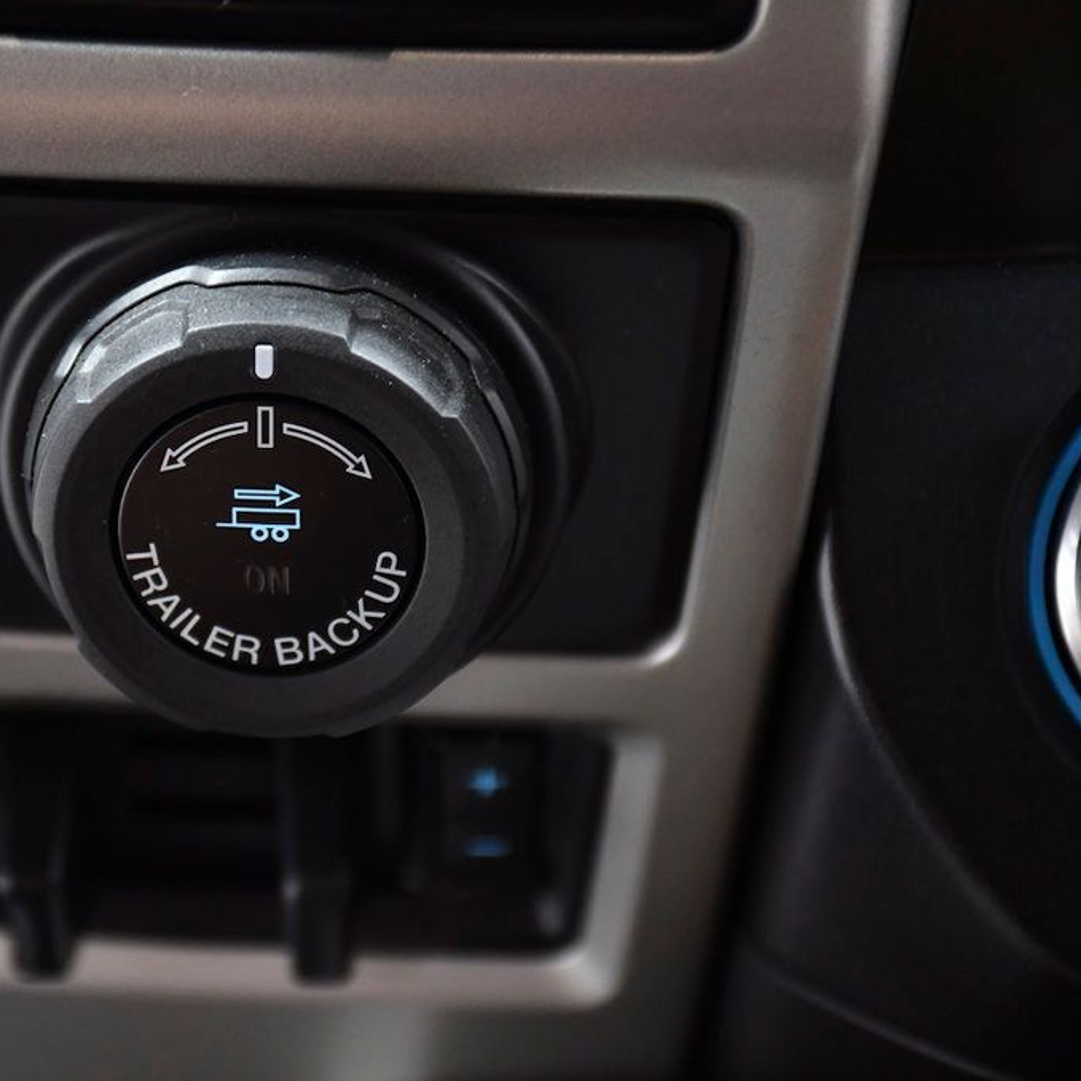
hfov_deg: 11.3
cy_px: 540
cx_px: 279
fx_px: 5441
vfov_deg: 11.3
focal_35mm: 154
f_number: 5.3
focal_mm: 80
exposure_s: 1/30
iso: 1250
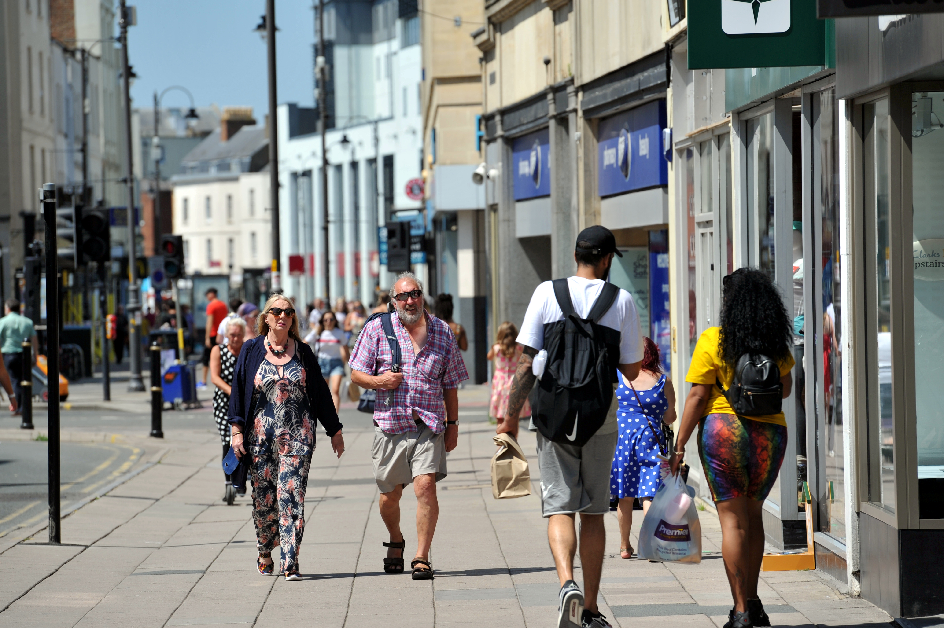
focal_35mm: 190
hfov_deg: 10.8
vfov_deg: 7.2
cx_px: 469
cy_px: 327
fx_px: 4979
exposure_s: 1/1250
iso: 200
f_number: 5
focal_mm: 180
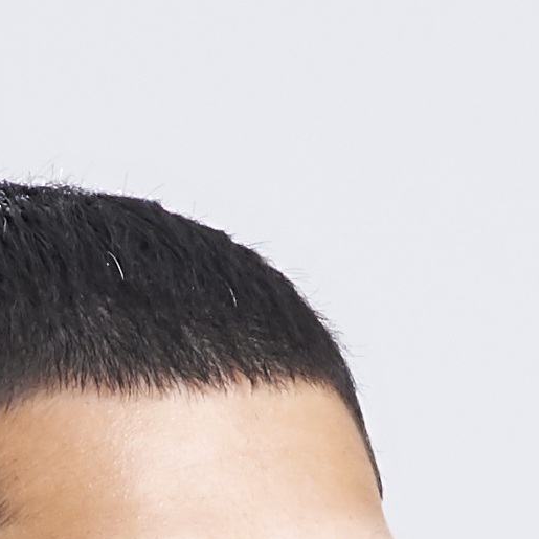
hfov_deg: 1.5
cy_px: 2494
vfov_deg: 1.5
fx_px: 20294
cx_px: 71
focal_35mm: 1152
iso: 400
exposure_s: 1/160
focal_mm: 116
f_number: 10
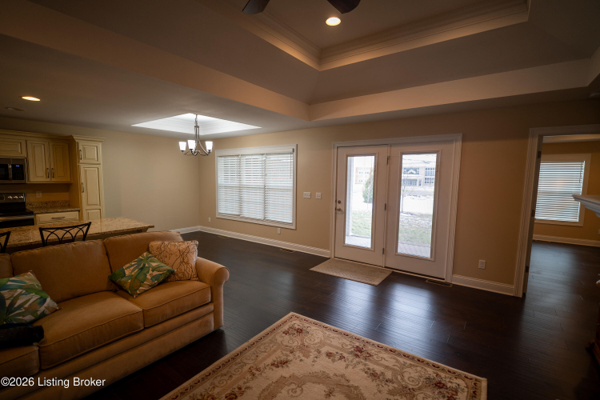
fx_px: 267
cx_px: 300
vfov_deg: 73.7
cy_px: 200
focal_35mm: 16
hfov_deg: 96.7
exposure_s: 1/50
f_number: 1.8
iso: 100
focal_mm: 16
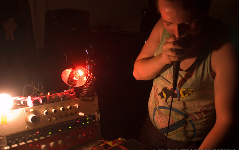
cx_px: 122
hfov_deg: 58.1
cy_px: 69
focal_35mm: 33
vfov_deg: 38.3
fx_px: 215
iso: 800
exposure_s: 1/25
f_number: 2.8
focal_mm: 20
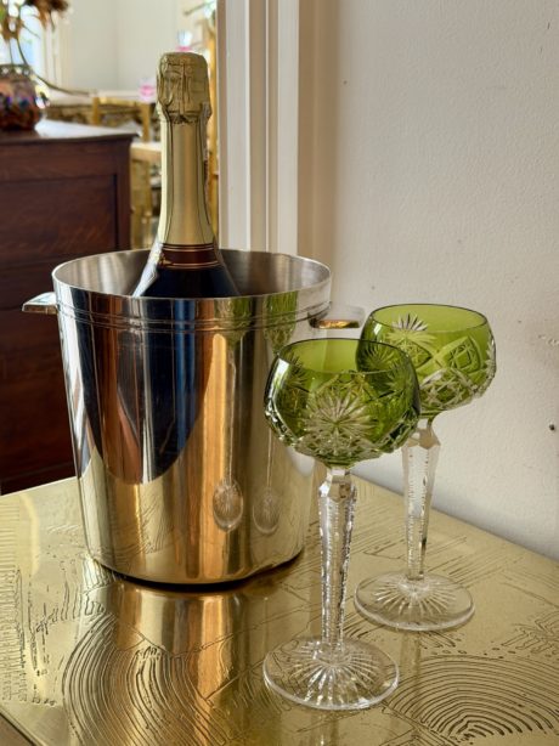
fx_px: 1034
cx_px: 280
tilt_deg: -17.3
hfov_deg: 30.2
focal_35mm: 48
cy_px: 373
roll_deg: +0.3
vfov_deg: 39.7
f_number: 1.78
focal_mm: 6.76
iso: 320
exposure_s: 1/33
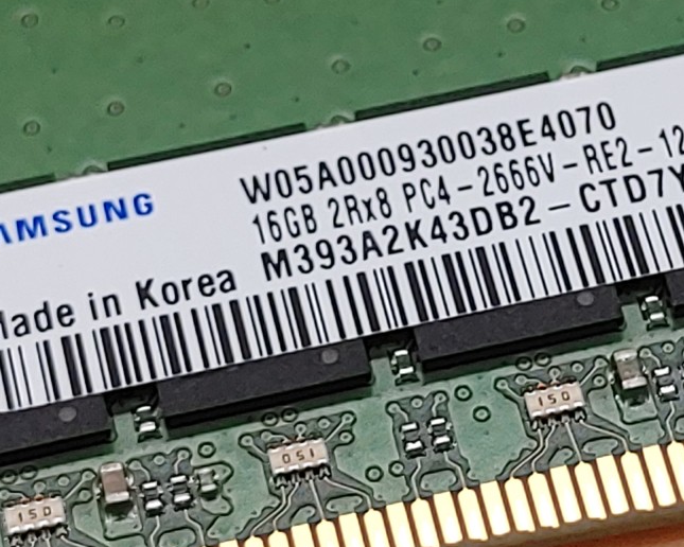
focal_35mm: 157
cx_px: 526
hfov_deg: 12.2
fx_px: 3178
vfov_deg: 9.8
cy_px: 225
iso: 50
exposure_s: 1/132
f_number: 1.8
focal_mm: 4.36
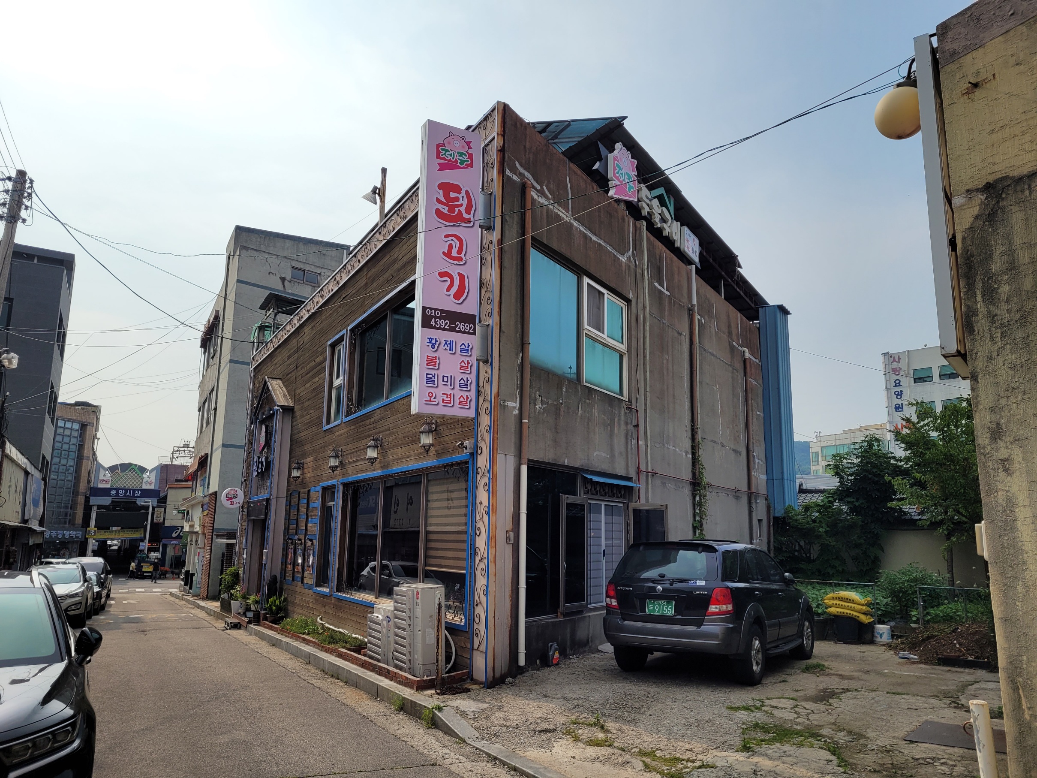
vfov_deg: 53.1
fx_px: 779
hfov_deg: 67.3
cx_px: 518
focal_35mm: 26
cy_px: 389
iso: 40
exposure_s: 1/5000
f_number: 1.8
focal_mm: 5.4
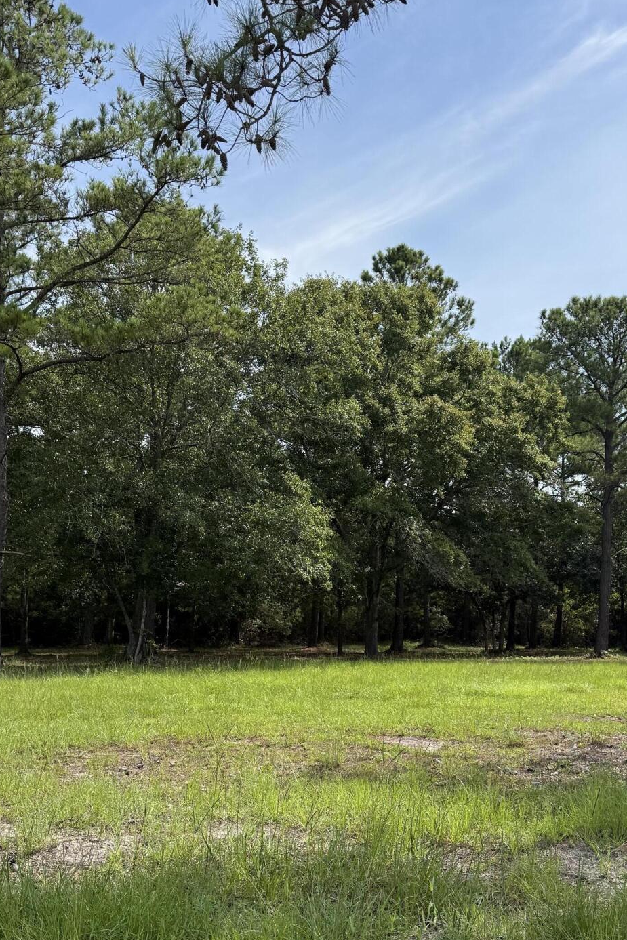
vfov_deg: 52.4
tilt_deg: +0.4
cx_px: 392
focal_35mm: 36
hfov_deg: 36.7
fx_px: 940
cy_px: 606
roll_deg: -2.2
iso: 100
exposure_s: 1/4975
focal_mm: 6.76
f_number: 1.78
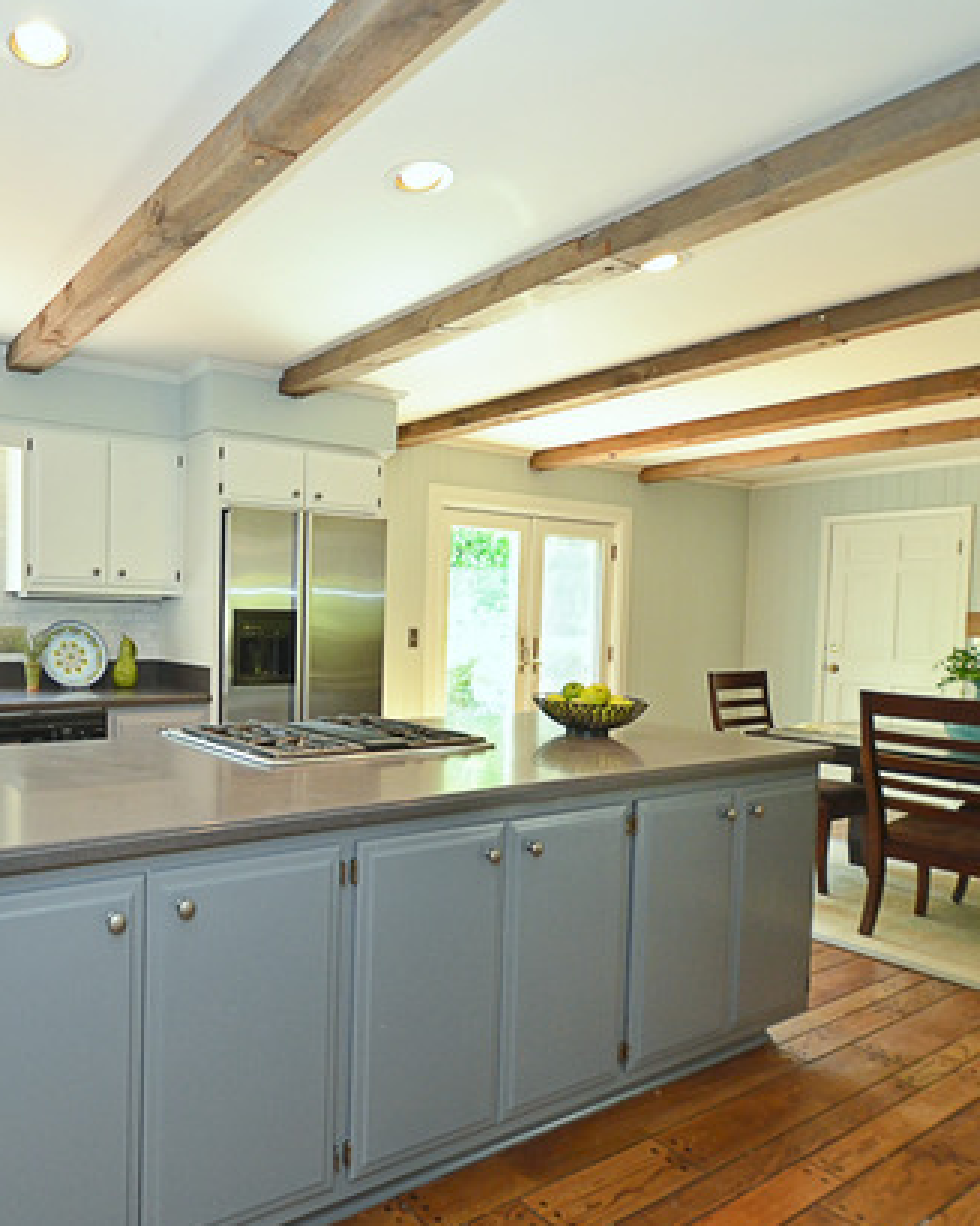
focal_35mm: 22
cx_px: 213
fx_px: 798
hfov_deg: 58.8
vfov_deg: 75.0
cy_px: 632
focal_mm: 10
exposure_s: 1/80
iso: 800
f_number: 4
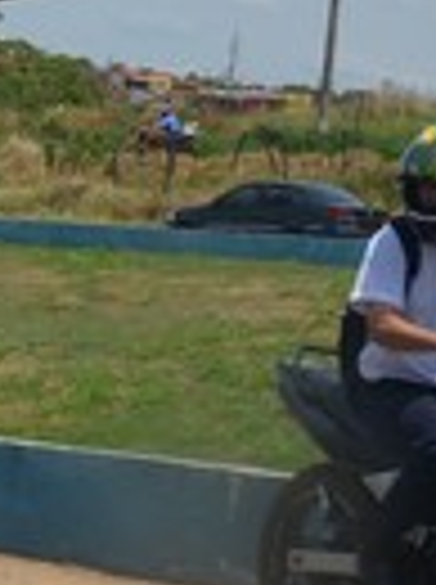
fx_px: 2696
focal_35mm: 160
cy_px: 454
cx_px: -894
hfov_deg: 7.9
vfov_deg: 12.3
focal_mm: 18
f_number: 9
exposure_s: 1/320
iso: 100
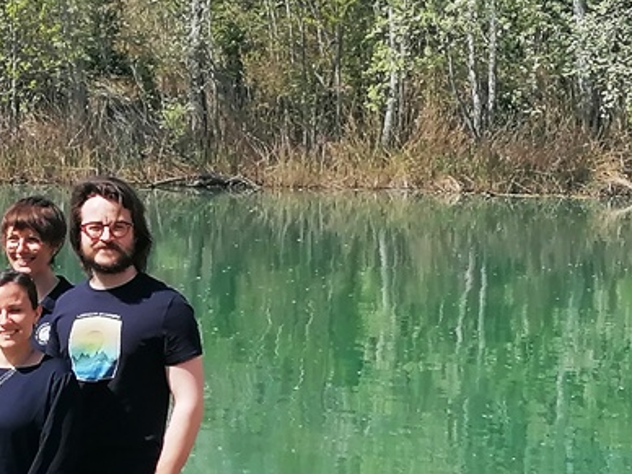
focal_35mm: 140
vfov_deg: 10.6
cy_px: 344
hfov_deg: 13.8
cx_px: -80
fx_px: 2556
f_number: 1.8
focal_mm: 4.75
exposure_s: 1/1379
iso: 50
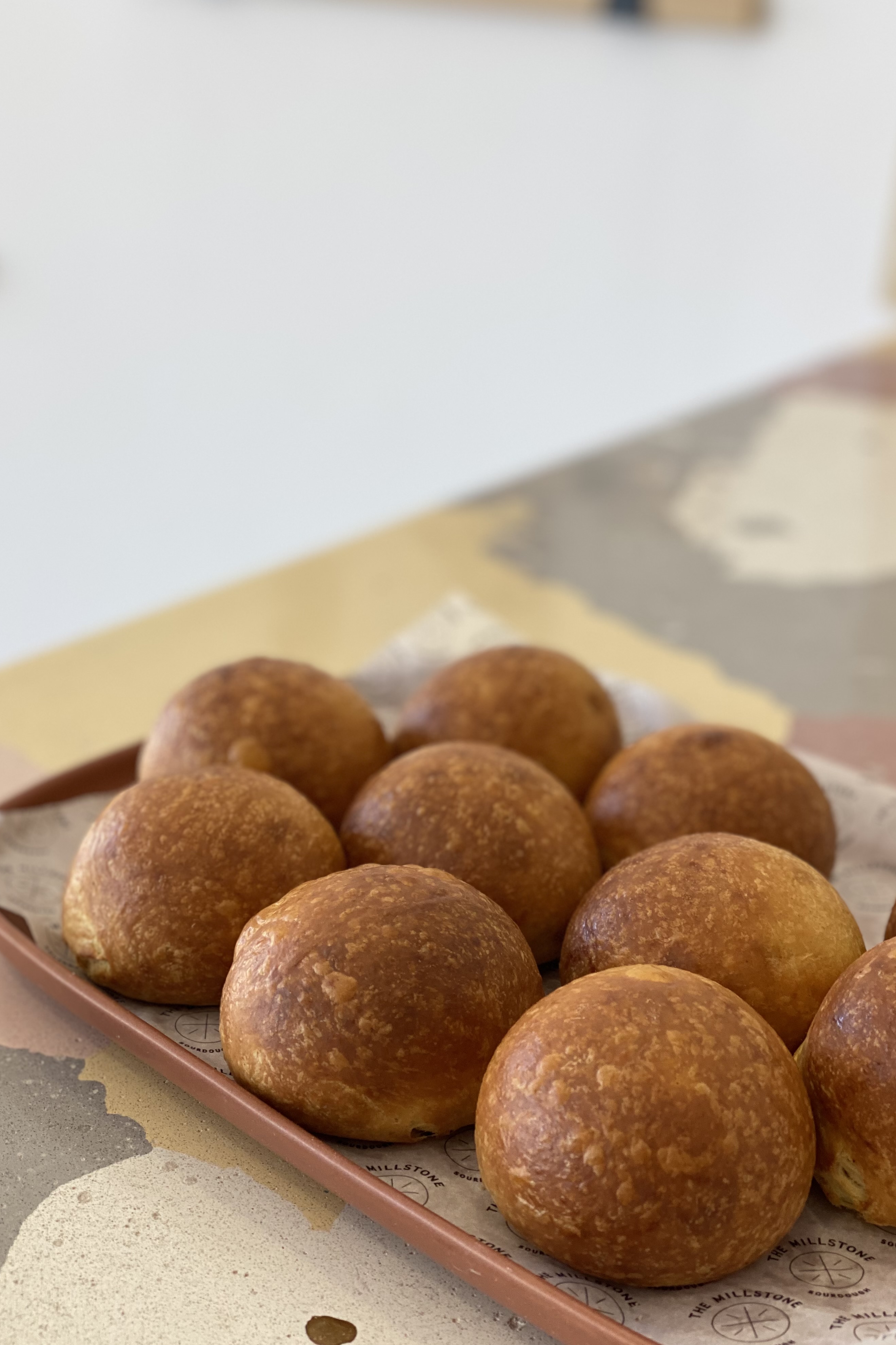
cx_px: 464
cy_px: 675
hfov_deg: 24.6
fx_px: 2053
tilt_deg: -22.1
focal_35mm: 55
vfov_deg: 36.2
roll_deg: -3.4
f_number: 2
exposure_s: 1/100
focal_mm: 6
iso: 40
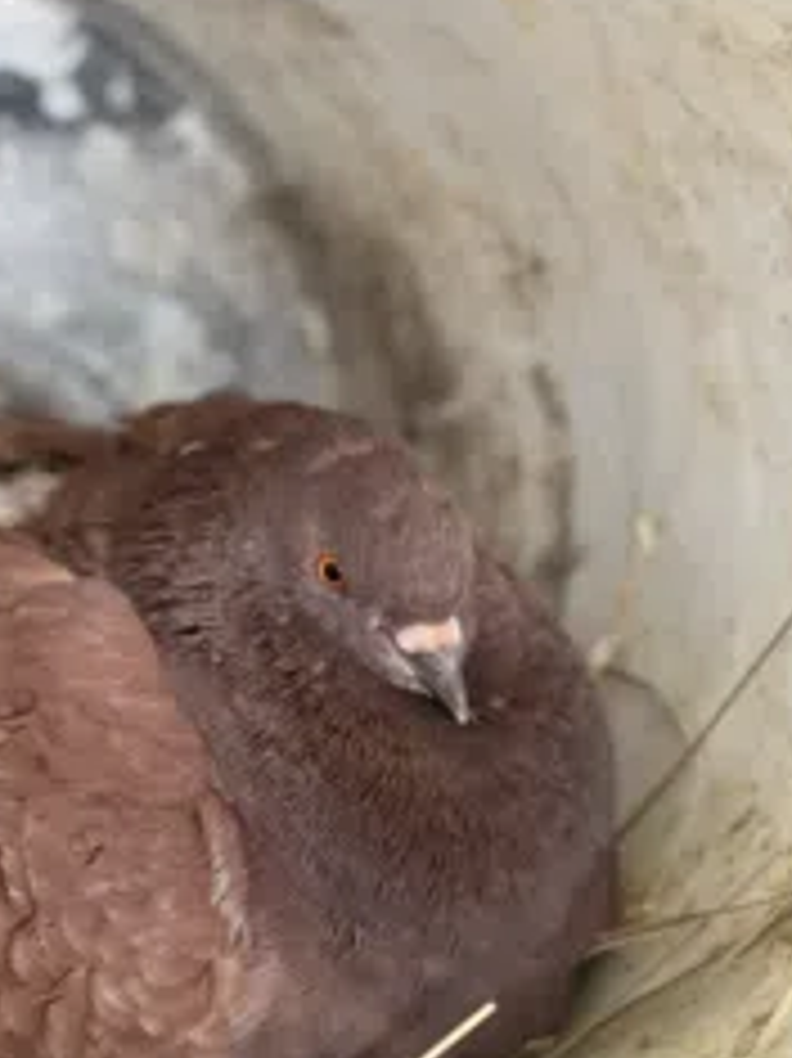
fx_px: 4000
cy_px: 437
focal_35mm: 131
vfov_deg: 15.1
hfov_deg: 11.3
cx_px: 274
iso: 400
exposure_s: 1/33
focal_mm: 9
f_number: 2.8
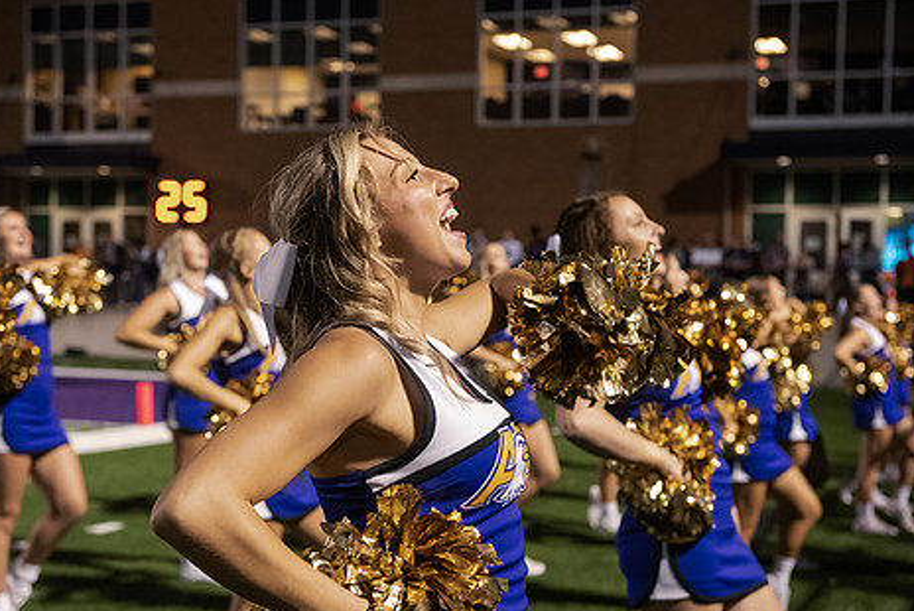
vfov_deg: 20.9
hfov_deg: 30.9
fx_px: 1651
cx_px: 416
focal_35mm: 65
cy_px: 332
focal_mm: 52
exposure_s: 1/320
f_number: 4
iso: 5000
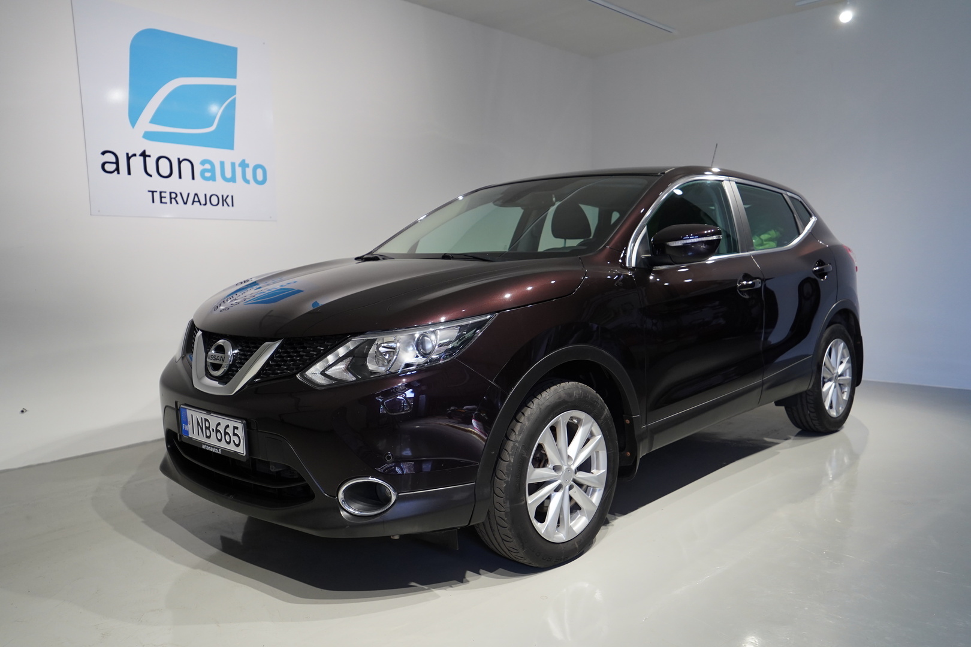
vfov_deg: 45.0
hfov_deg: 63.7
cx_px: 486
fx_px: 782
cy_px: 324
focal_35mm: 29
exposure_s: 1/160
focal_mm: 29
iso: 1600
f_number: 3.2
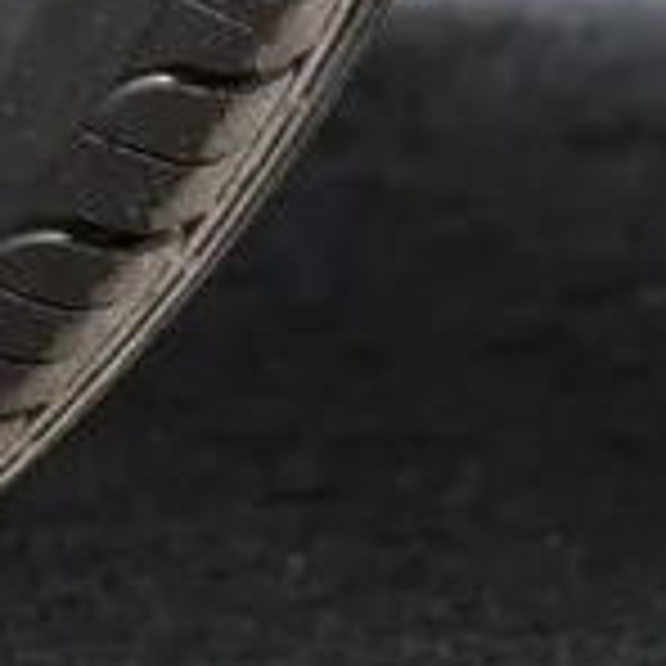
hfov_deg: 0.4
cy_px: -688
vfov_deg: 0.4
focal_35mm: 4043
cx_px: -1370
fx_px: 88005
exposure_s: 1/250
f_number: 4
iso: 160
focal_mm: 212.77
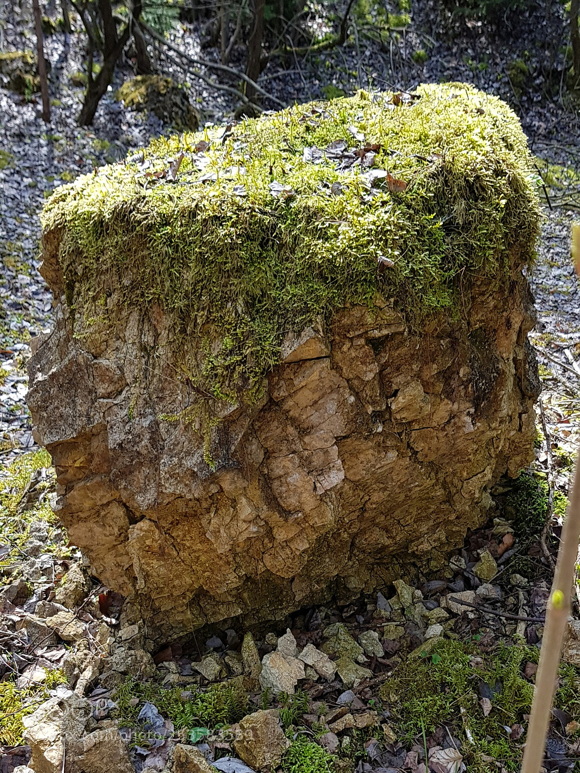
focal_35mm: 26
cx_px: 290
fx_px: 581
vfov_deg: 67.3
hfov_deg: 53.1
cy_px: 386
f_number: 1.7
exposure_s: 1/303
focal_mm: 4.2
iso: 40
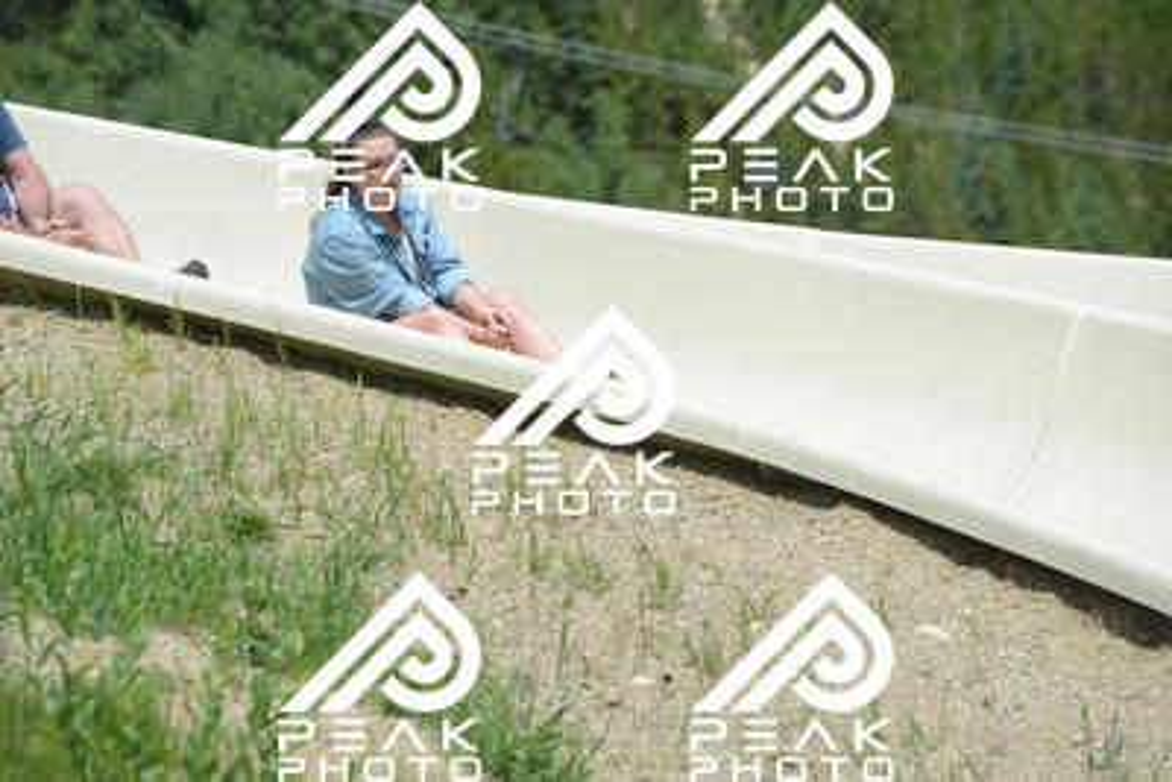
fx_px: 6350
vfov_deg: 7.0
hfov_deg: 10.5
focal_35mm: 195
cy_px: 391
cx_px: 586
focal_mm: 195
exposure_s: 1/640
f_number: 6.3
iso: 220
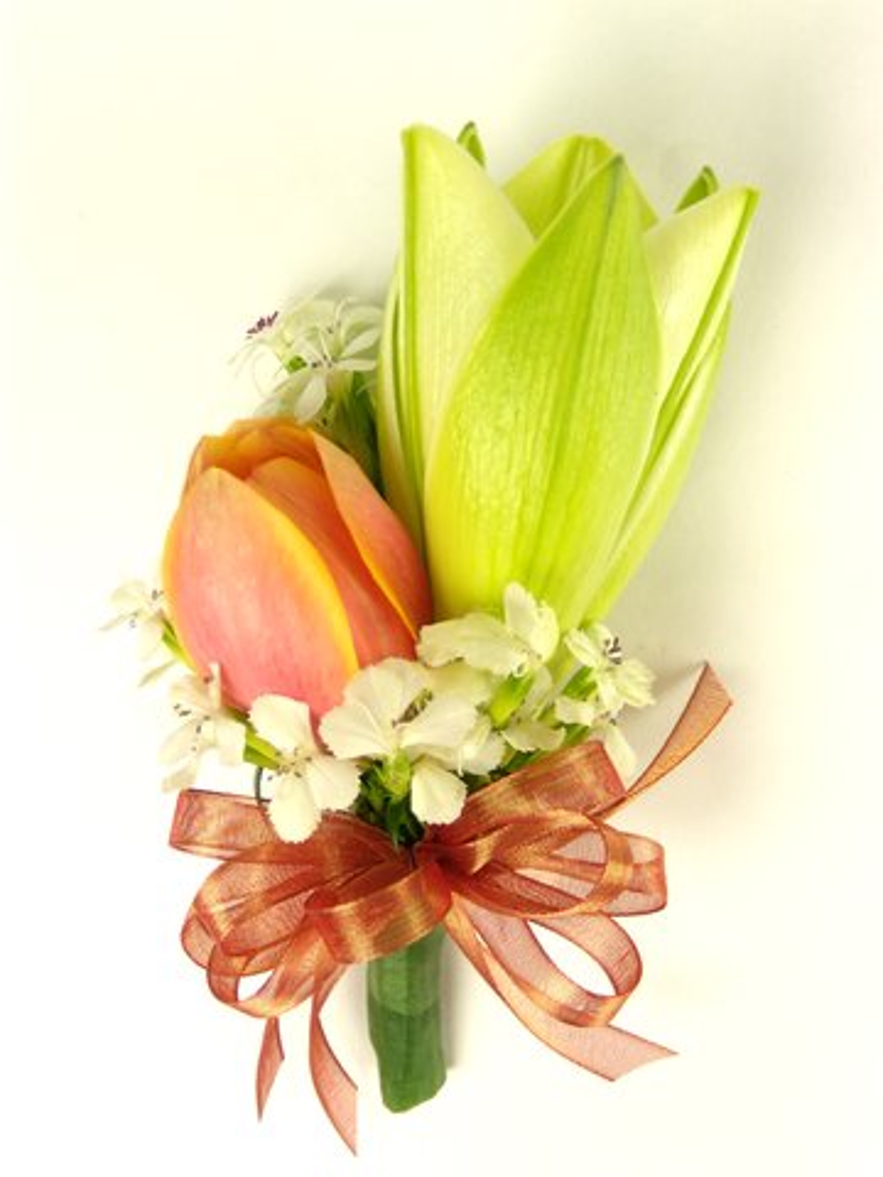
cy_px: 588
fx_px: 1224
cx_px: 442
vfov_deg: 51.4
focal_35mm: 36
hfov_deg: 39.7
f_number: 3.6
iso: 80
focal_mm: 6.4
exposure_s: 1/80
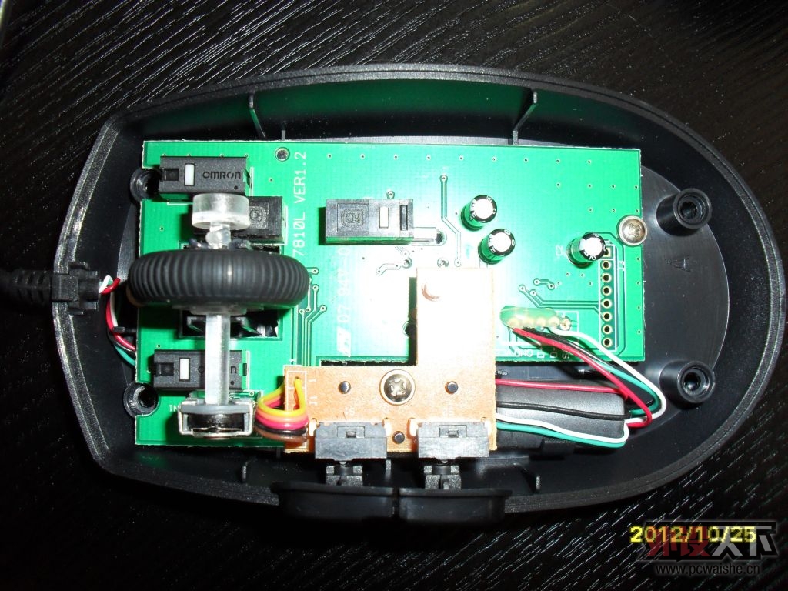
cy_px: 296
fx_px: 797
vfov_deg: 40.7
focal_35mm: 35
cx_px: 394
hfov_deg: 52.6
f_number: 3.2
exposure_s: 1/45
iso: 200
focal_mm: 6.3
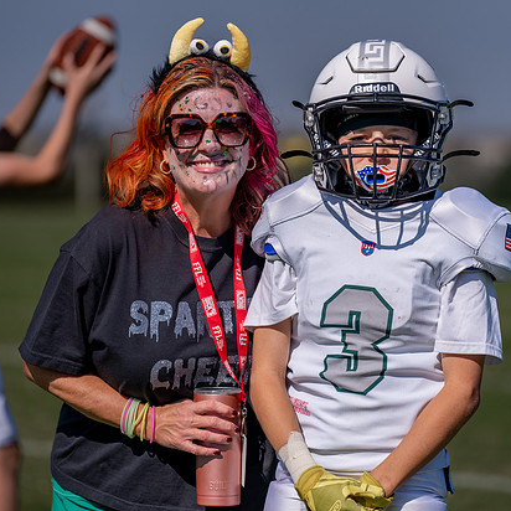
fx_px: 3474
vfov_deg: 8.4
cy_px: 256
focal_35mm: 208
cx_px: 297
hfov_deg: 8.4
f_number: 2.8
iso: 100
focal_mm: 162
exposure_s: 1/5000
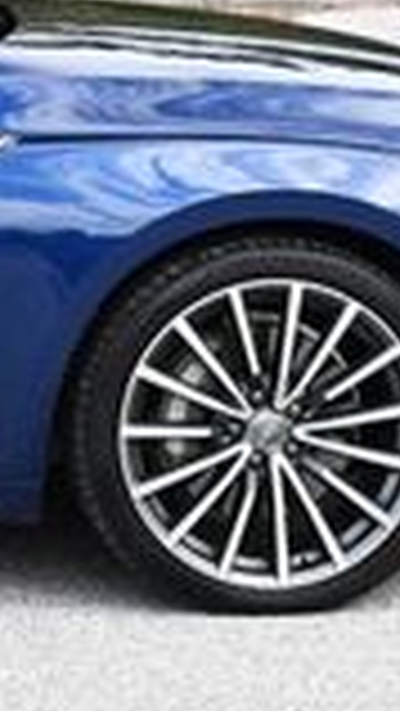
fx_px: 3842
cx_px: -584
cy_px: 14
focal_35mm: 204
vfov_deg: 10.5
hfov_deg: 5.7
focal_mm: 24
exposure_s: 1/250
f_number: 6.3
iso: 200
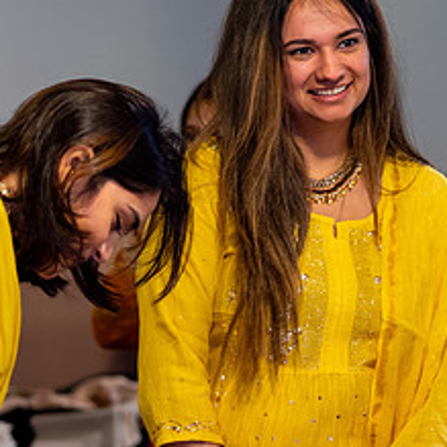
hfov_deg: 9.1
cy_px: 301
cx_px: 369
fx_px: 2790
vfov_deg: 9.2
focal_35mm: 191
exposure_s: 1/160
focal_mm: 85
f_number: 2.8
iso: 1000
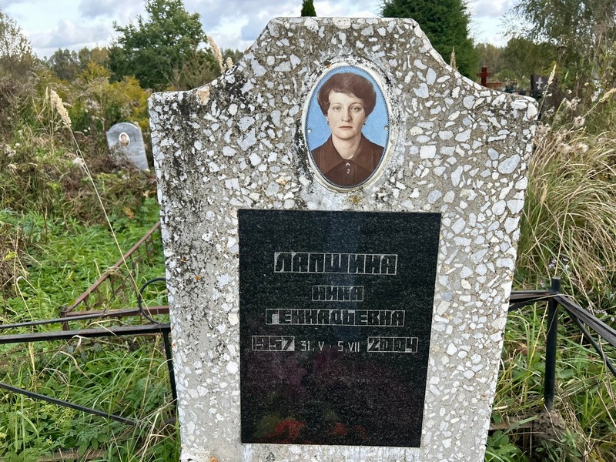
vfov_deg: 53.1
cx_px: 308
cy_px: 231
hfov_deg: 67.3
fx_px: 463
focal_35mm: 26
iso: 50
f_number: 1.5
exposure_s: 1/1058
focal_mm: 5.7
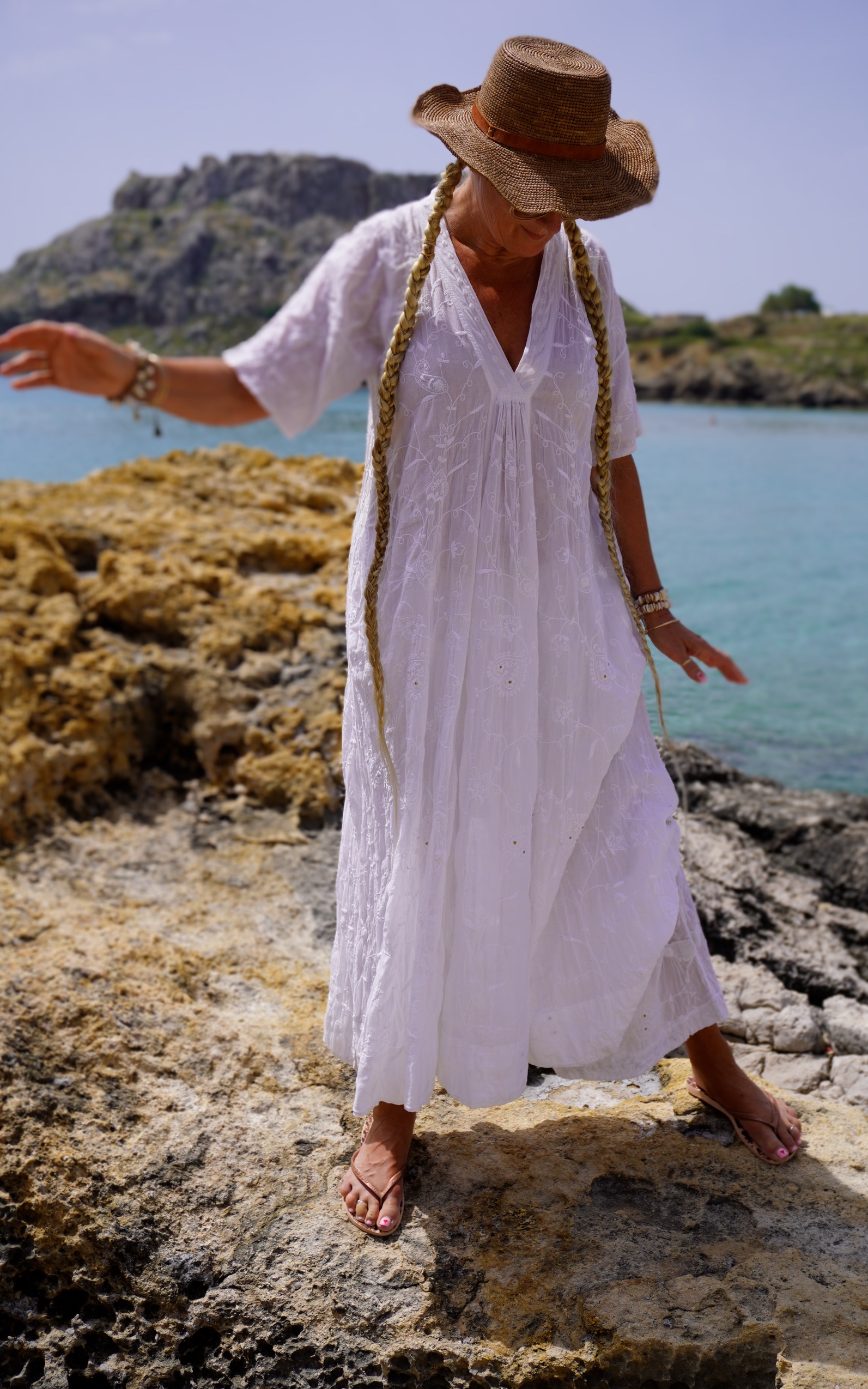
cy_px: 695
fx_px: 1628
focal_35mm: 43
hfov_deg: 29.9
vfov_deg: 46.2
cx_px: 459
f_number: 5.6
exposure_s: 1/1000
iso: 100
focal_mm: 28
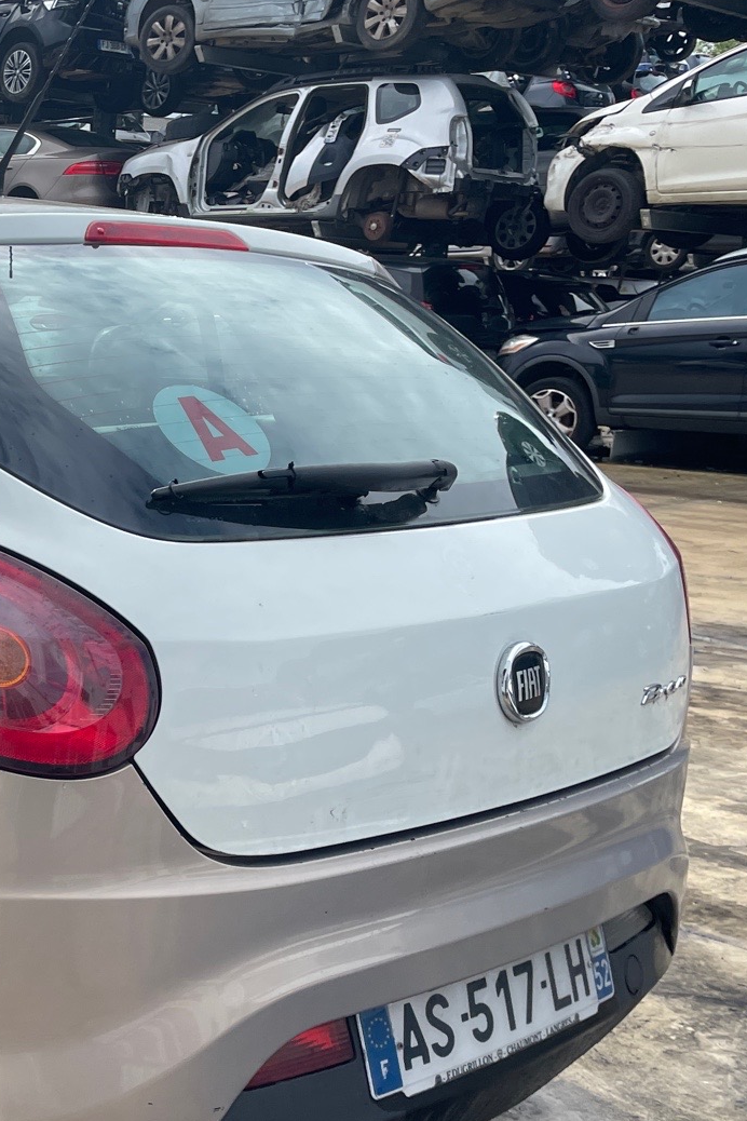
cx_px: -172
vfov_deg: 39.2
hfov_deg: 24.3
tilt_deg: -15.8
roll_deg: +0.5
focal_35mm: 50
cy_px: 727
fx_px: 1556
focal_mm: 4.2
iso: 32
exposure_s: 1/2020
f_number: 1.6
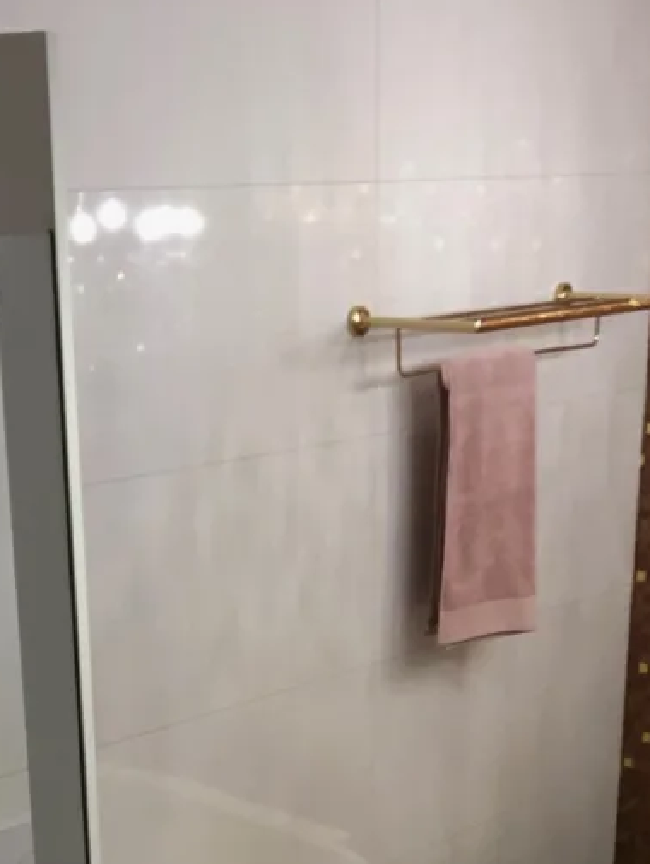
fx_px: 1899
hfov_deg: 19.4
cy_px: 985
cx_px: 287
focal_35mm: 76
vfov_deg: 23.8
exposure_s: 1/50
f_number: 2.2
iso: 125
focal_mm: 2.87
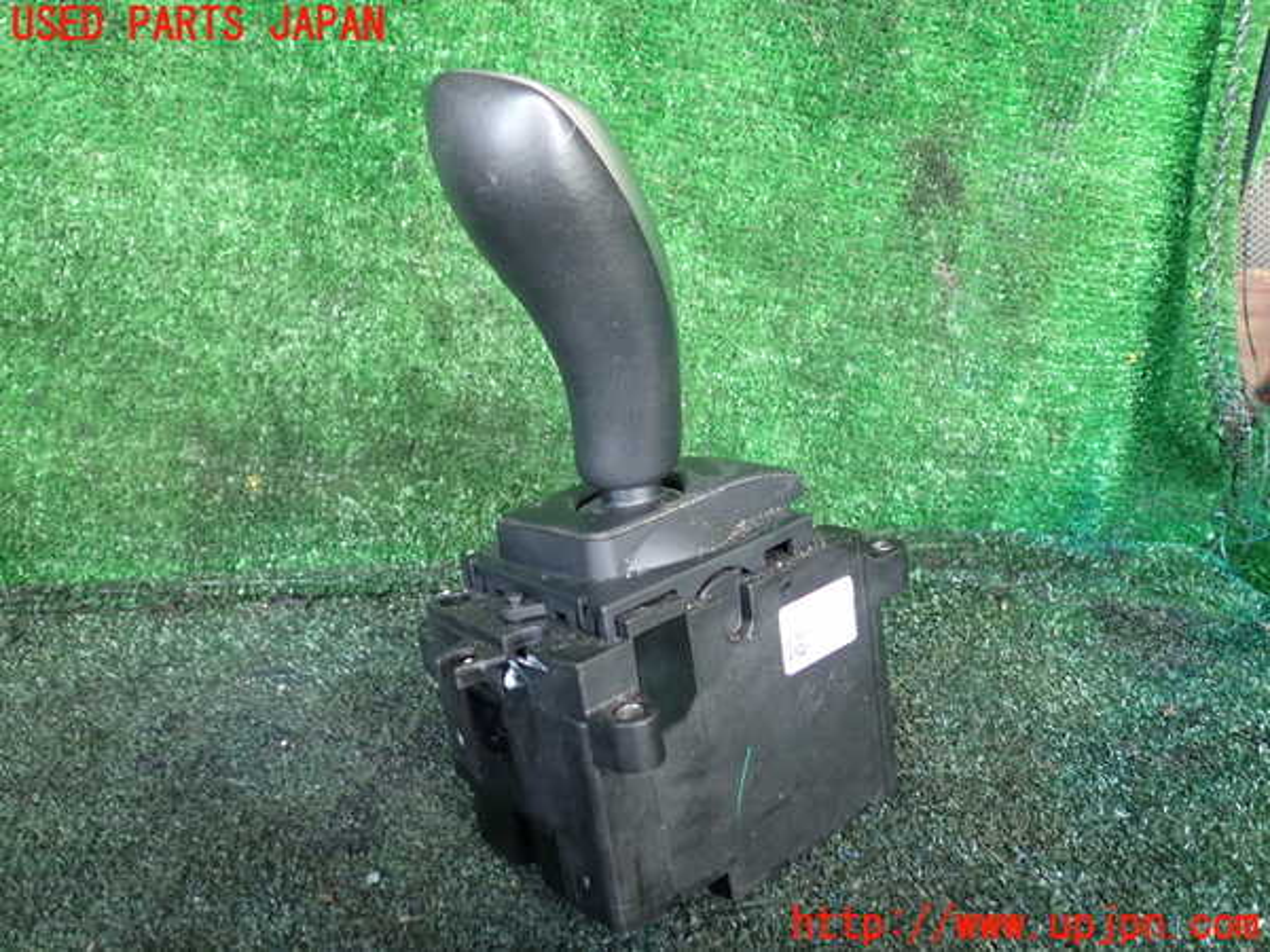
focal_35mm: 30
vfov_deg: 46.8
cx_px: 635
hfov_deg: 60.0
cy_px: 476
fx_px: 1101
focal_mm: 5.4
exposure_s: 1/60
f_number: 2.3
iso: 200
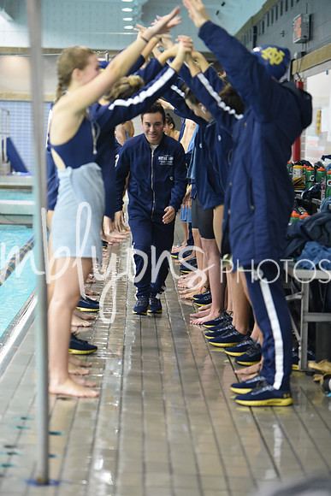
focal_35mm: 110
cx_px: 166
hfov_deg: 12.5
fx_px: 1516
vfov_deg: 18.6
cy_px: 248
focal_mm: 110
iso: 3200
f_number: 2.8
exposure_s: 1/320
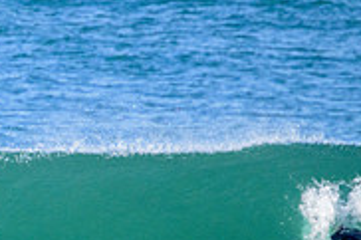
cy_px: 287
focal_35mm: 2550
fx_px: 25547
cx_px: -200
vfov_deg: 0.5
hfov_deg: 0.8
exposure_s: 1/2000
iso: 2500
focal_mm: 800
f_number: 11
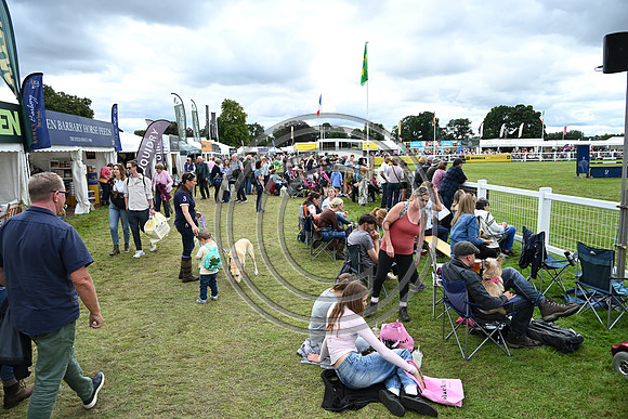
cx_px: 314
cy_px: 210
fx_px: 419
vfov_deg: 53.2
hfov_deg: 73.7
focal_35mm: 24
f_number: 5
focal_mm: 24
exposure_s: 1/1250
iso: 640
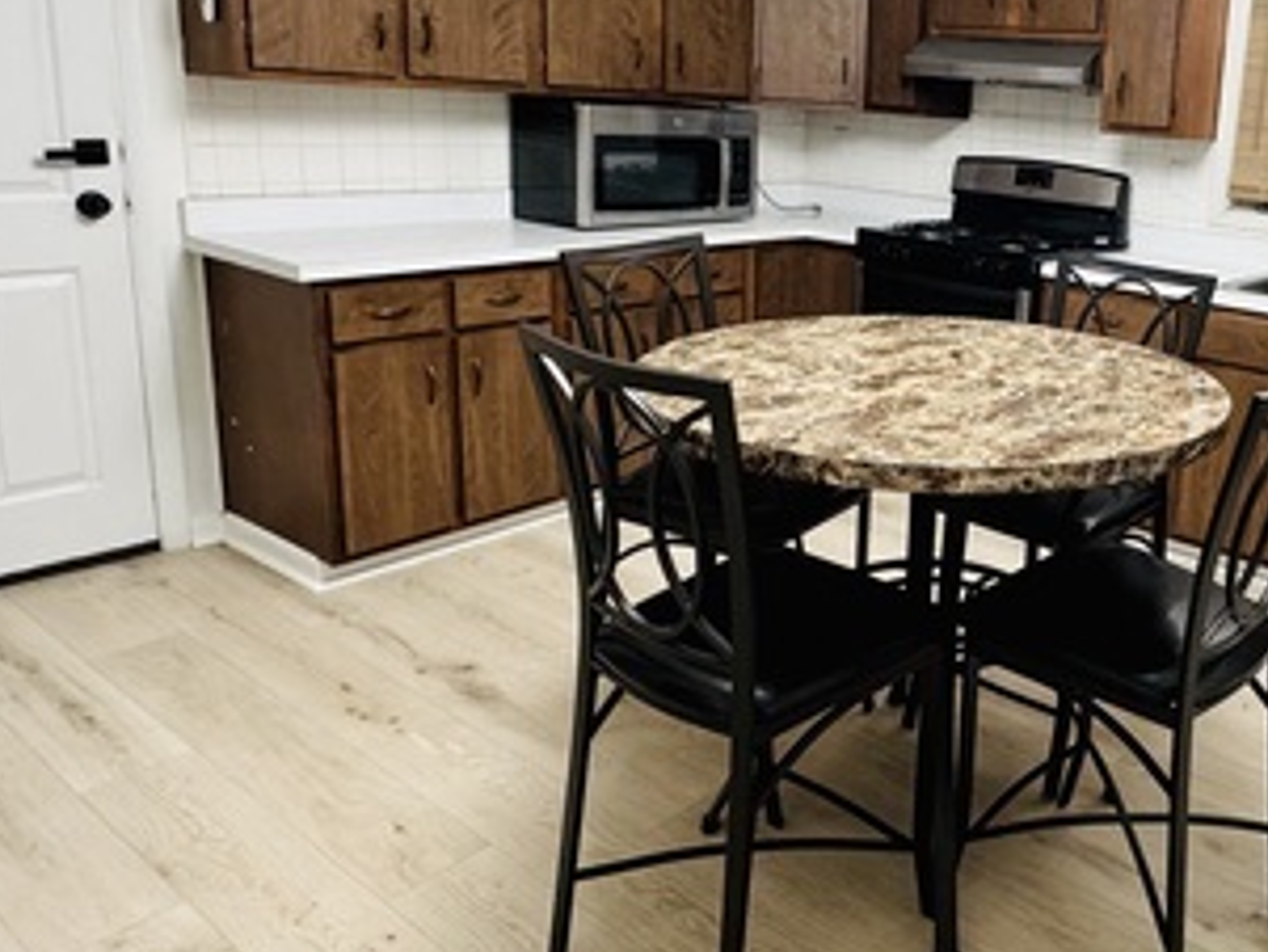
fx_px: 1136
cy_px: 341
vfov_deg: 45.0
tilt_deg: -13.0
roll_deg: -4.6
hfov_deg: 53.8
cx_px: 1043
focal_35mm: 31
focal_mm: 2.22
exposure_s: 1/120
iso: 320
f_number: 2.2
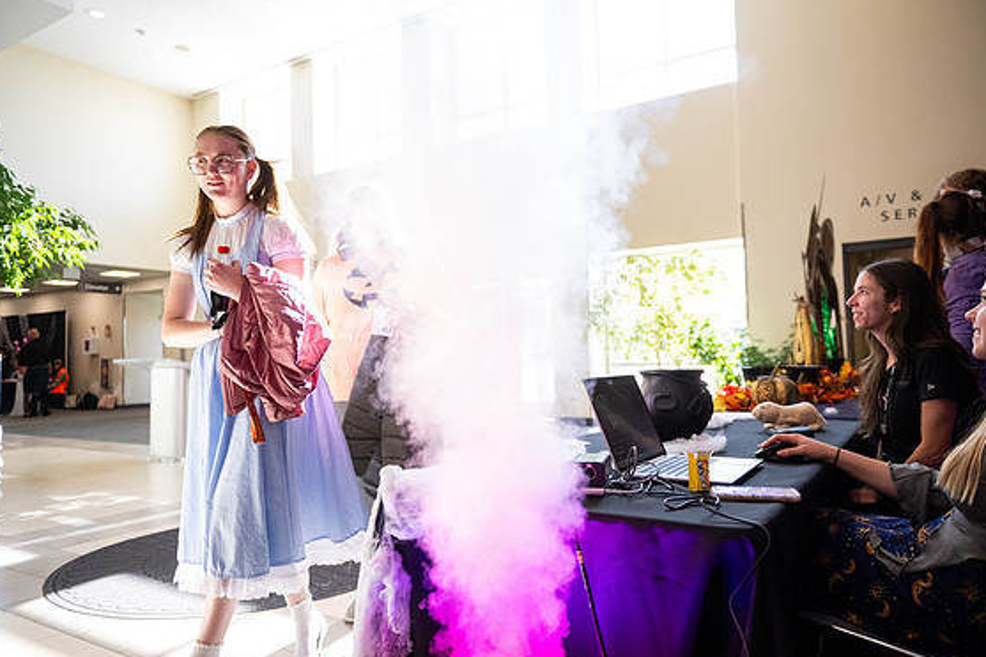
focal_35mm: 25
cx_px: 505
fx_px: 684
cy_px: 330
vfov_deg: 51.3
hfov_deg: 71.5
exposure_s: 1/1600
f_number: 2.8
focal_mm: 24
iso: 3200
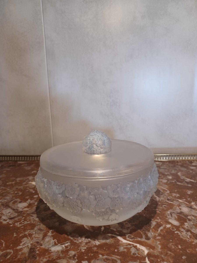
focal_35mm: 25
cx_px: 98
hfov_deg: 54.9
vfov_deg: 69.4
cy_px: 132
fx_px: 190
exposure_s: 1/50
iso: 250
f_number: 1.8
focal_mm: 4.6
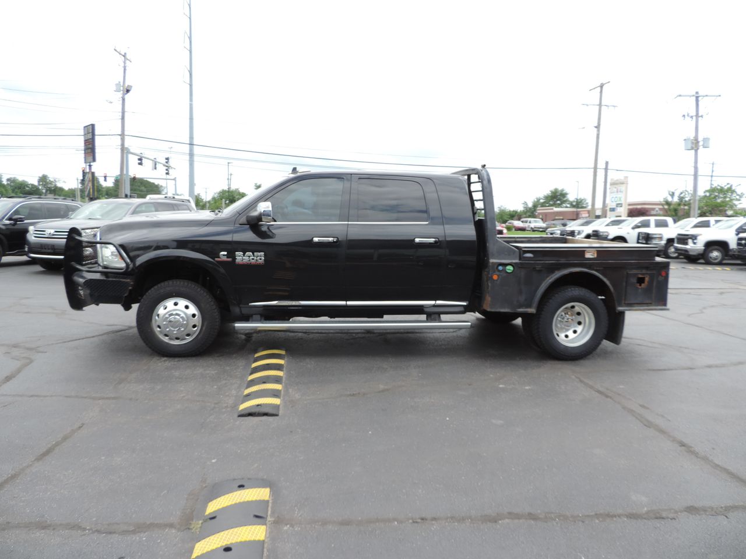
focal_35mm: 24
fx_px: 517
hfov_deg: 71.6
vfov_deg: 56.8
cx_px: 373
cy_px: 280
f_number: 3
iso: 80
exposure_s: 1/400
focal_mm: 4.3
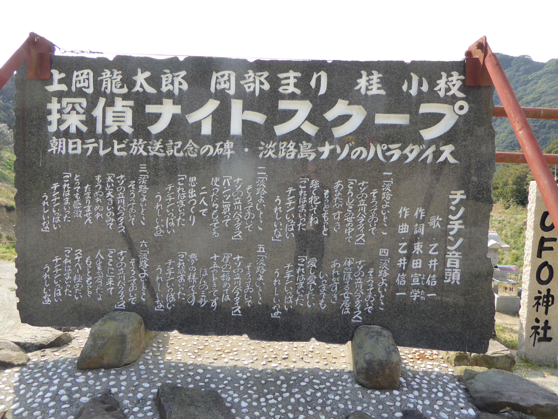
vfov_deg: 54.9
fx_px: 403
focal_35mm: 25
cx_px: 279
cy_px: 210
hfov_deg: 69.4
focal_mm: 4.3
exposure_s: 1/400
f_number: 3.3
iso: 160
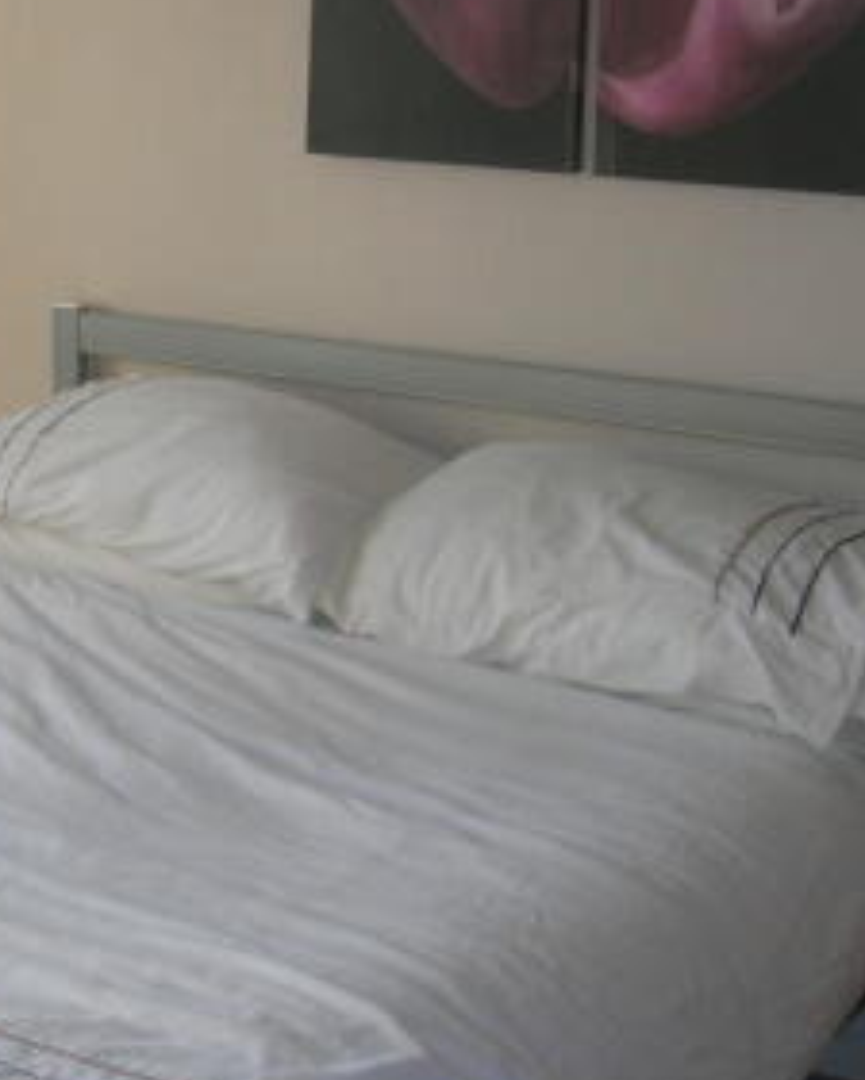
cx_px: 23
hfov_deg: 21.5
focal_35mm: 69
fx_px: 2207
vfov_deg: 27.5
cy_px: 471
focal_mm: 5.7
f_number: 4.9
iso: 71
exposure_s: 1/42
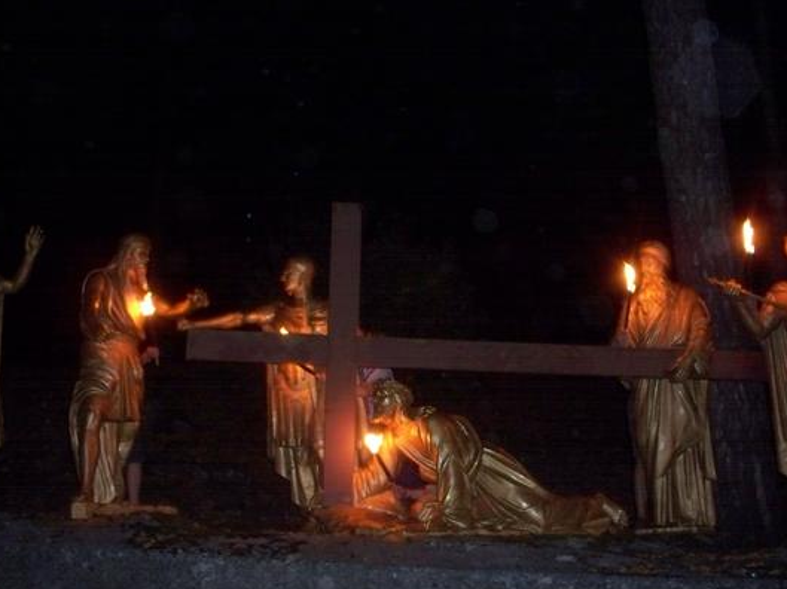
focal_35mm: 49
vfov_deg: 29.6
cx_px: 406
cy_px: 353
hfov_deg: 38.9
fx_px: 1113
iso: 400
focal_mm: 7.9
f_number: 3.4
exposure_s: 1/8
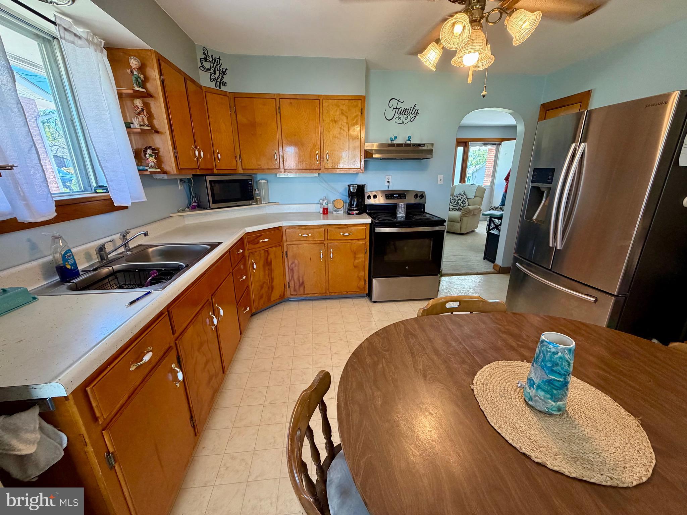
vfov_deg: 85.7
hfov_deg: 102.1
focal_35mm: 14
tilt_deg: -17.0
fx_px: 278
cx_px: 344
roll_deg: +0.2
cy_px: 258
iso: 200
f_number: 2.2
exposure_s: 1/60
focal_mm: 2.22
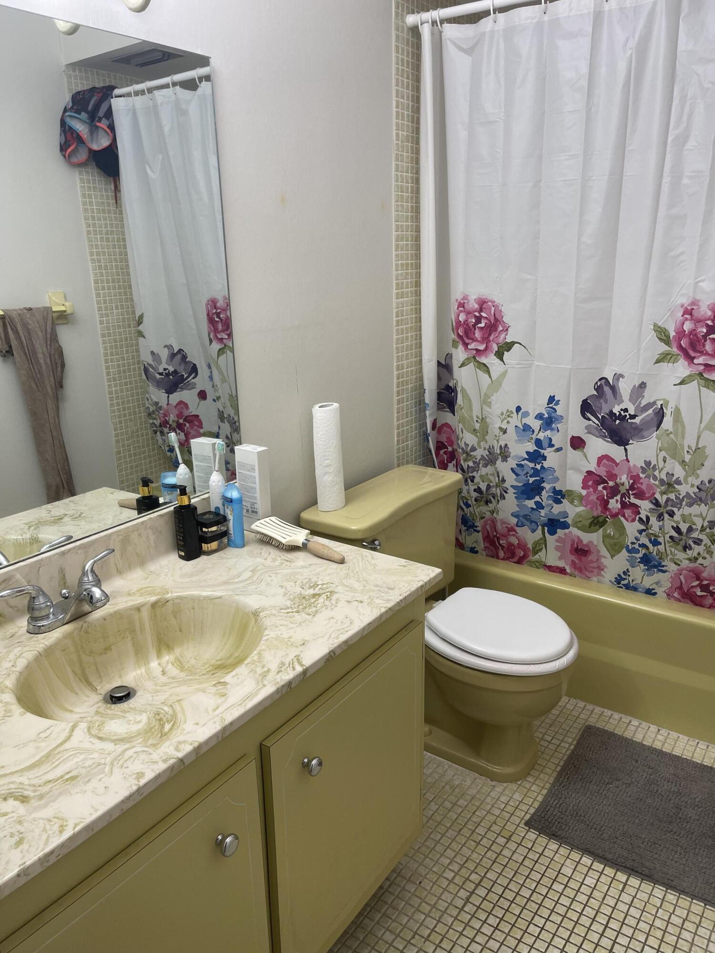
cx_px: 358
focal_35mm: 26
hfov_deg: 53.1
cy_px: 476
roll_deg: +0.8
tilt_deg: -16.8
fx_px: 716
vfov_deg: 67.3
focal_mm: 5.1
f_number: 1.6
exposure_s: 1/60
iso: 64
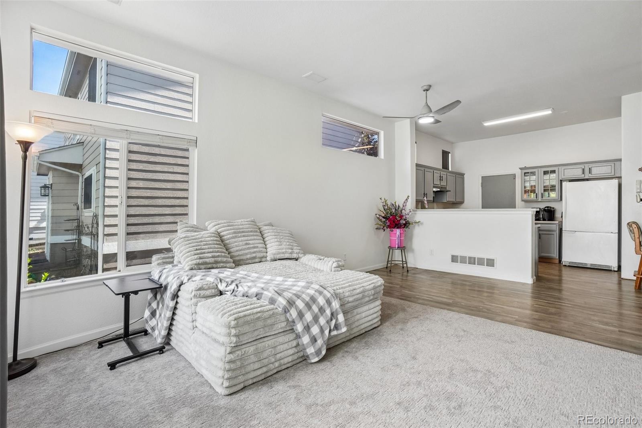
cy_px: 214
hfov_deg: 95.0
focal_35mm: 16
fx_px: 294
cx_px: 321
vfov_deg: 72.0
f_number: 8
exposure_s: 1/50
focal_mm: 11
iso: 400
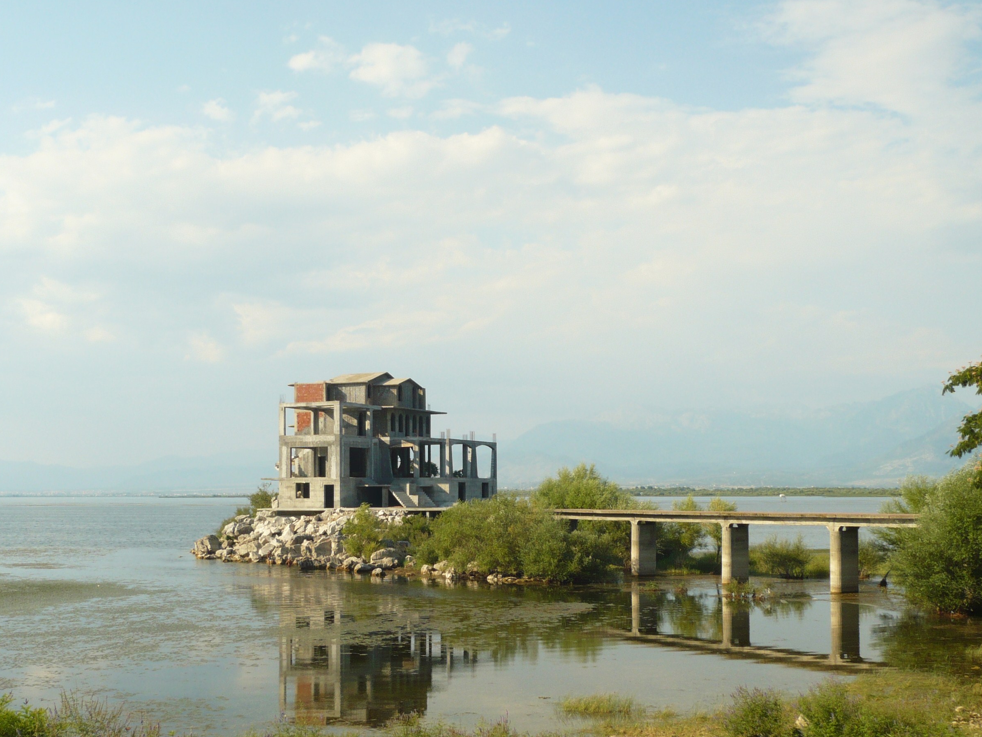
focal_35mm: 45
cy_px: 437
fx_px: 1277
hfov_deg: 42.0
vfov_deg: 32.1
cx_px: 424
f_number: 8
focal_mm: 5.8
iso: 100
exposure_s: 1/160
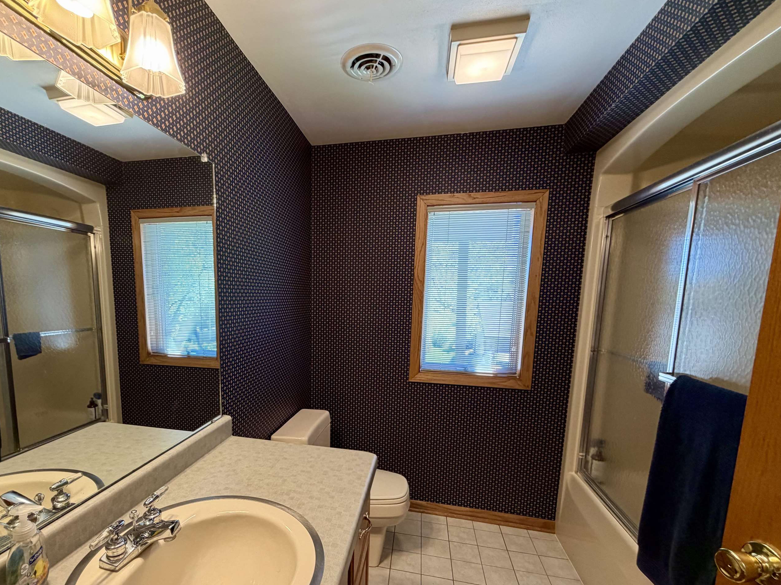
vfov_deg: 74.0
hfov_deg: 90.3
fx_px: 384
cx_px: 329
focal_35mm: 17
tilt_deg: -8.4
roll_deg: -0.1
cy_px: 349
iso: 160
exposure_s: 1/60
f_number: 2.2
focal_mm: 2.22
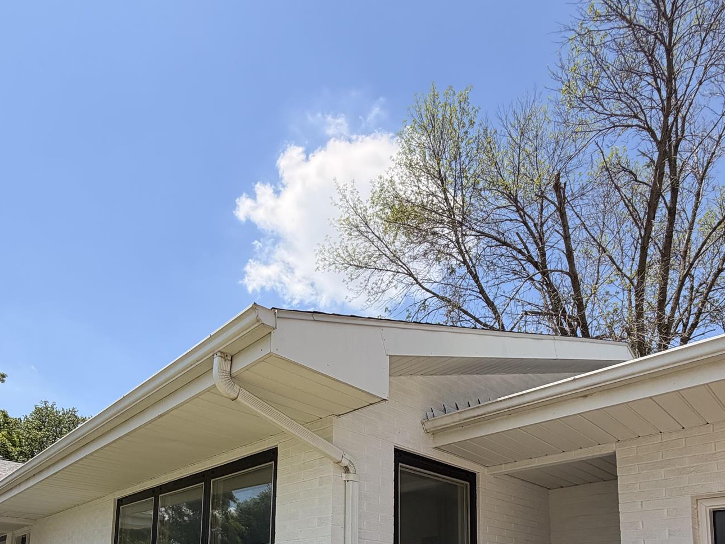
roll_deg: -0.9
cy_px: 532
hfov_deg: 69.3
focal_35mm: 25
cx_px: 345
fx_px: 524
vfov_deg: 46.8
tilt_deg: +8.1
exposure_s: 1/853
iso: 25
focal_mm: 2.22
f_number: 2.2
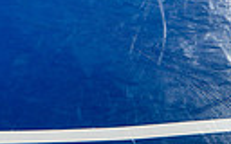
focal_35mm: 97
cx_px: 20
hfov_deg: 20.9
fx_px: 611
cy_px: -252
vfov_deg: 10.6
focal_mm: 27
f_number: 8
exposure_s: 1/125
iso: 500
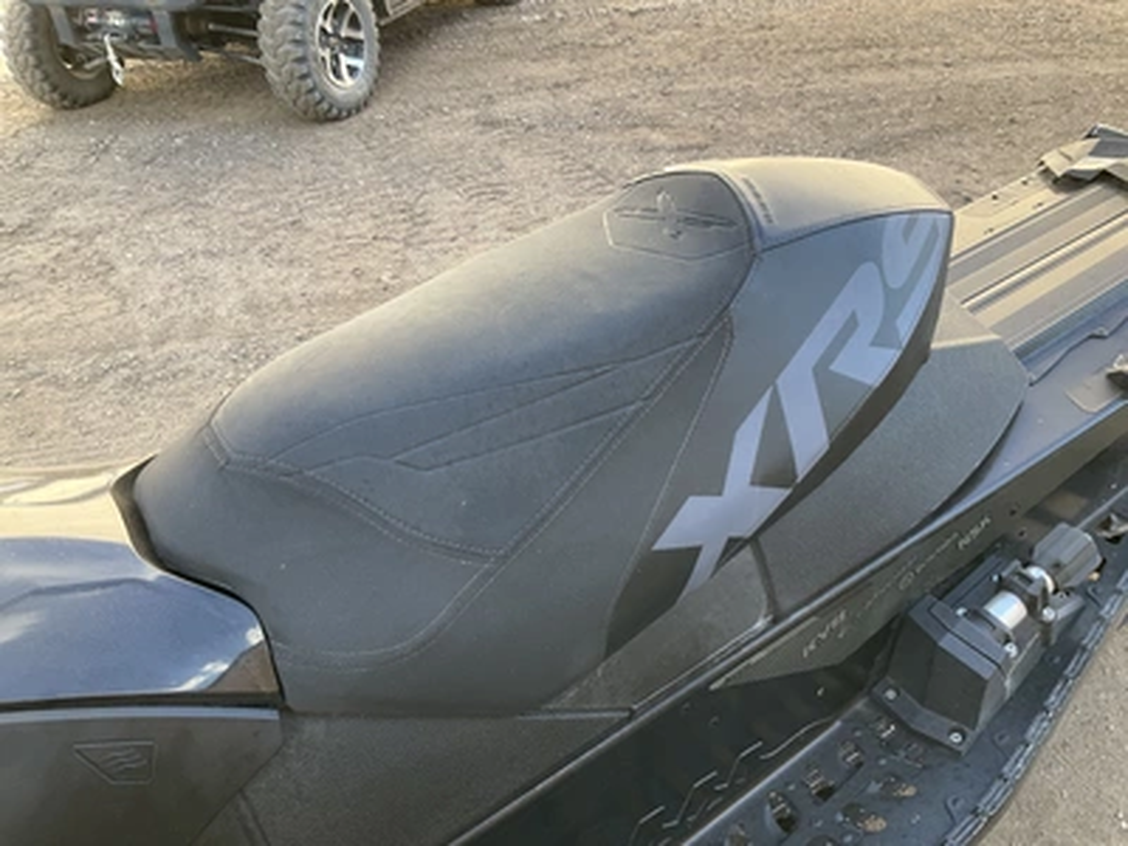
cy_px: 423
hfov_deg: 61.7
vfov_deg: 48.2
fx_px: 945
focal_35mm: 29
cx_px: 564
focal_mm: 3
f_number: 1.8
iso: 16
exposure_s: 1/122
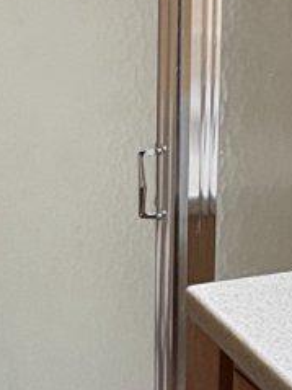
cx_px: 173
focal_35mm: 90
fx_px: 1013
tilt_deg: -16.5
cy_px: 184
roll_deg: -0.8
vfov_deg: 21.8
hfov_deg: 16.4
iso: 160
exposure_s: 1/60
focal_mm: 2.22
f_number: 2.2
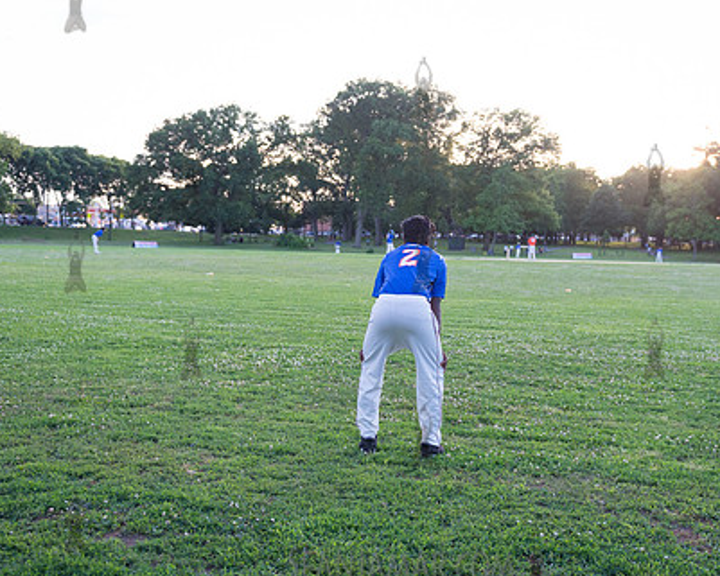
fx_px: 810
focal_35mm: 38
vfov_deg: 39.1
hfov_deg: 47.7
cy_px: 261
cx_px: 422
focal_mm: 28
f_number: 2.8
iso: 1600
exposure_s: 1/2000
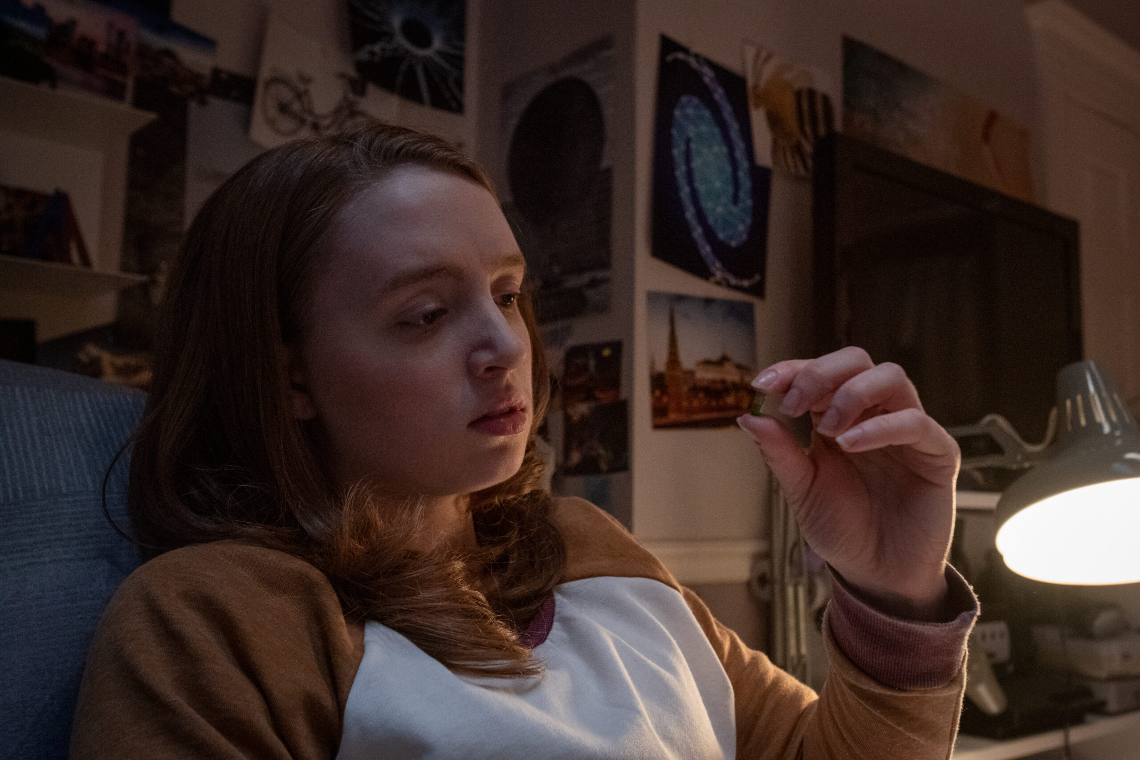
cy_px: 380
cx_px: 570
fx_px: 1108
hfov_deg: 54.4
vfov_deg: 37.9
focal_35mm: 35
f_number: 5.6
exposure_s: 1/100
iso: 10000
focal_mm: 35
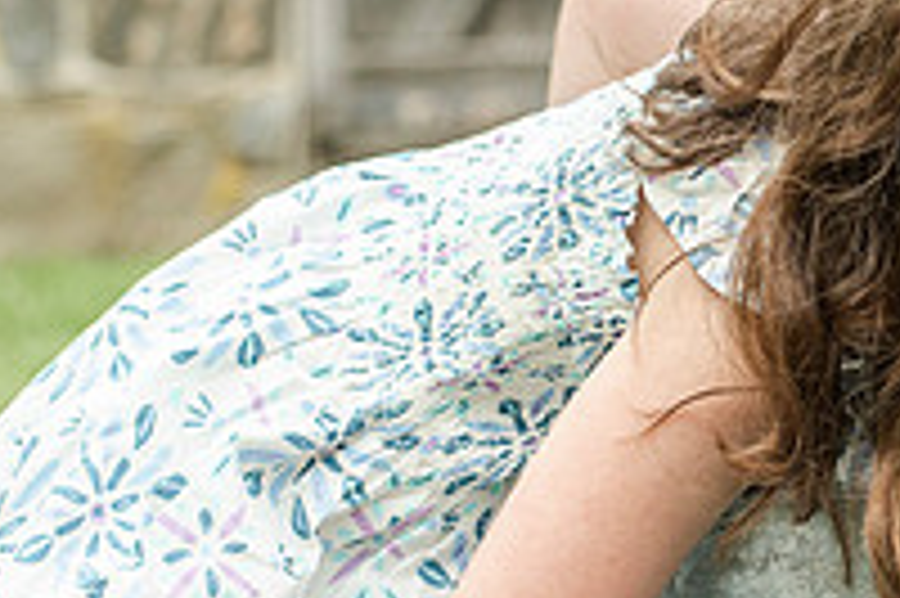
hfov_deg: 13.9
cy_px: 434
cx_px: 994
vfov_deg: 9.4
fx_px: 3622
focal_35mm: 145
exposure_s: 1/2000
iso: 640
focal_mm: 50
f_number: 3.5
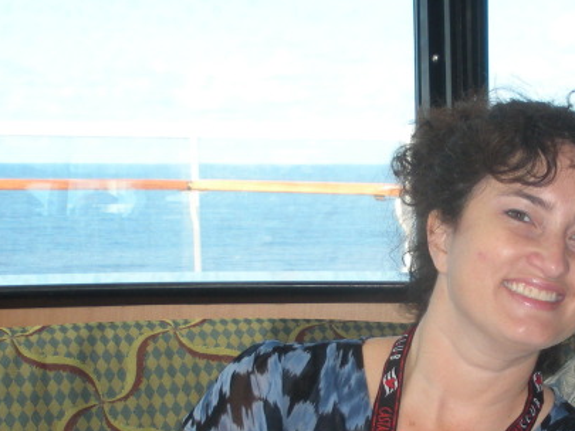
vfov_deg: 16.2
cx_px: 520
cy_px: 312
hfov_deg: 21.1
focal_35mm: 91
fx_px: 1512
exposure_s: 1/131
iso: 88
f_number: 3.5
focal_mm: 6.3
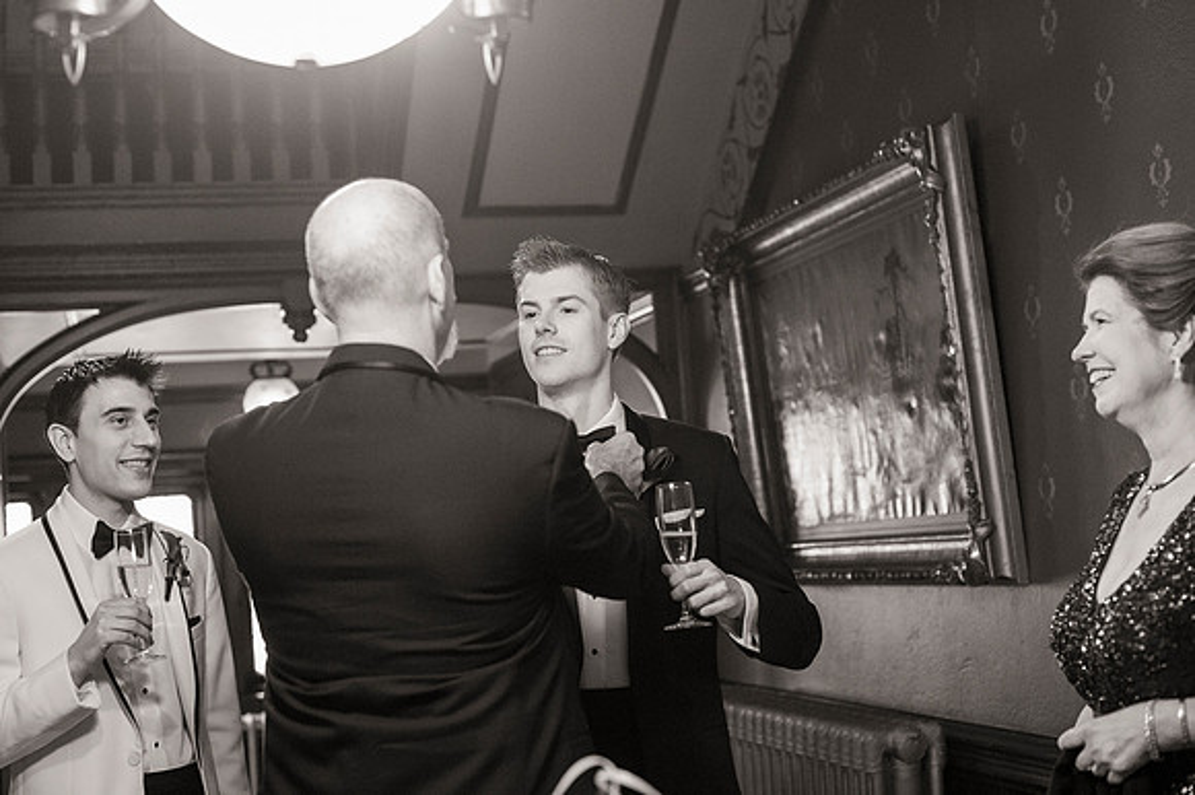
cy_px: 377
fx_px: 1745
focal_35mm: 53
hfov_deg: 37.8
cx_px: 566
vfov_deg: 25.7
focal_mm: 50
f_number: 3.2
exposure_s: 1/200
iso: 4000
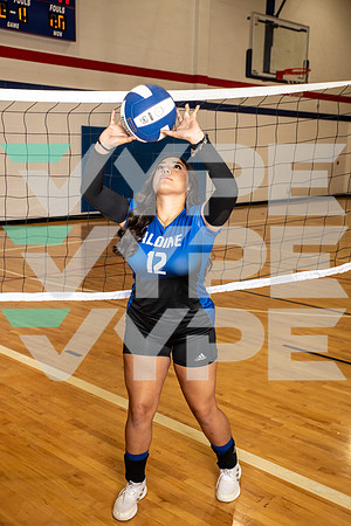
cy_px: 263
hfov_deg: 30.5
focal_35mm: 44
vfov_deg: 44.5
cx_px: 176
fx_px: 643
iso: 320
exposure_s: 1/250
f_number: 6.3
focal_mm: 44
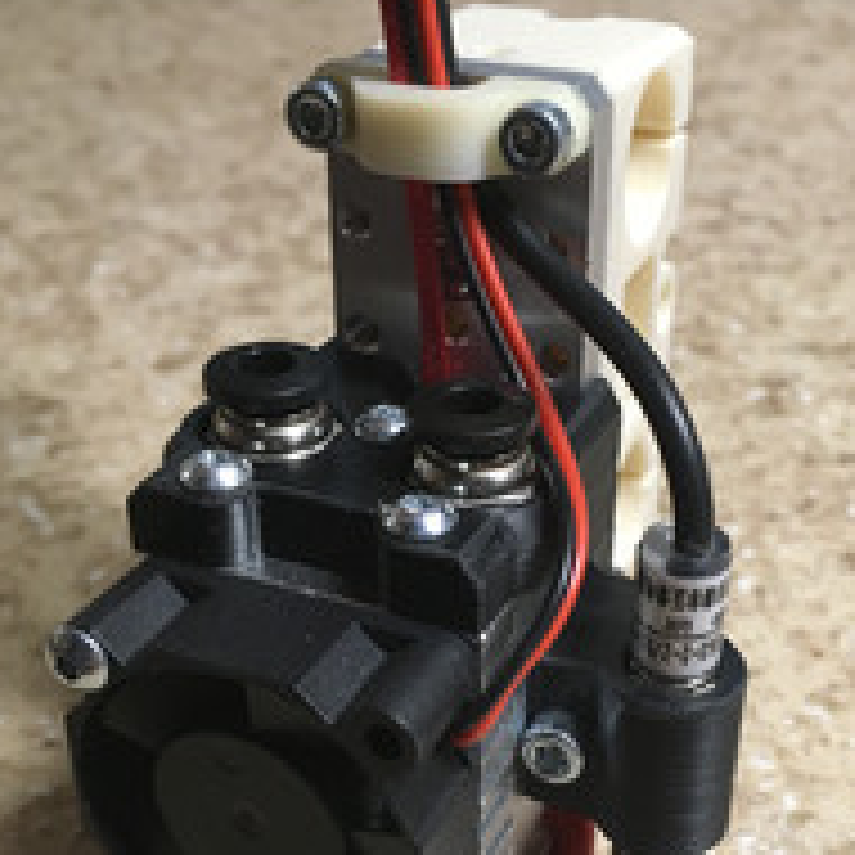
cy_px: 500
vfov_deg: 36.0
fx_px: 1313
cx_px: 533
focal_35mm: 47
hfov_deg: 35.9
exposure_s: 1/33
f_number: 2.2
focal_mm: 4.15
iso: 200
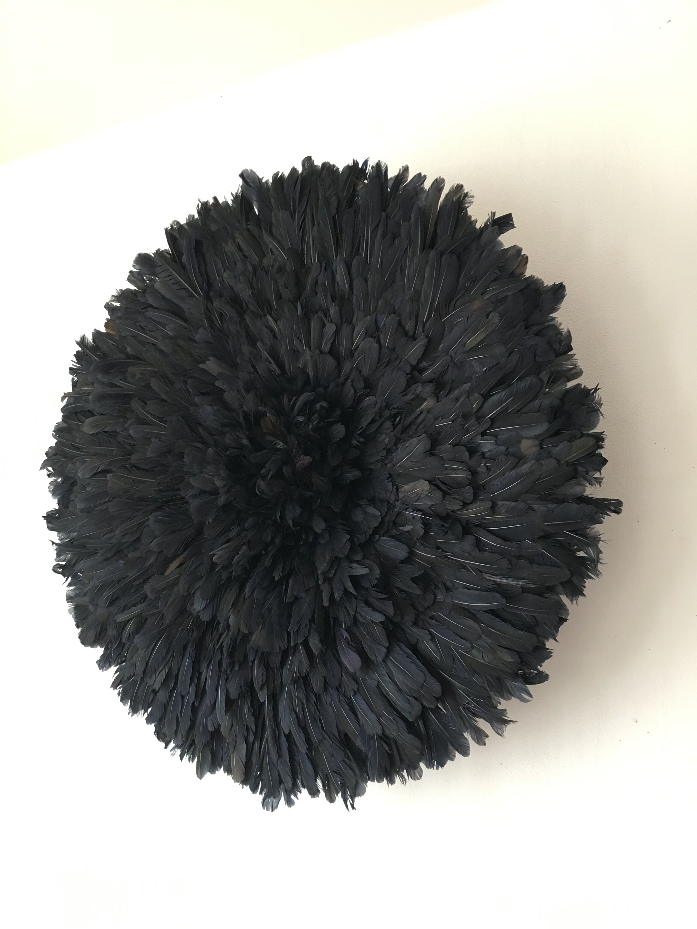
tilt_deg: +9.4
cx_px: 348
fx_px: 779
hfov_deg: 48.2
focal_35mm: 29
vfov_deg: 61.7
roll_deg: -1.8
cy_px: 464
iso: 64
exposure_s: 1/17
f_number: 2.2
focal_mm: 4.15
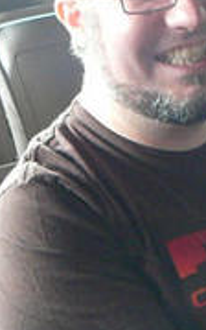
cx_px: 55
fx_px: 1257
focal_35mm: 140
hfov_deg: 9.4
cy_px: 159
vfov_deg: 14.9
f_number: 2.8
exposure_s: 1/15
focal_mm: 5.2
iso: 200
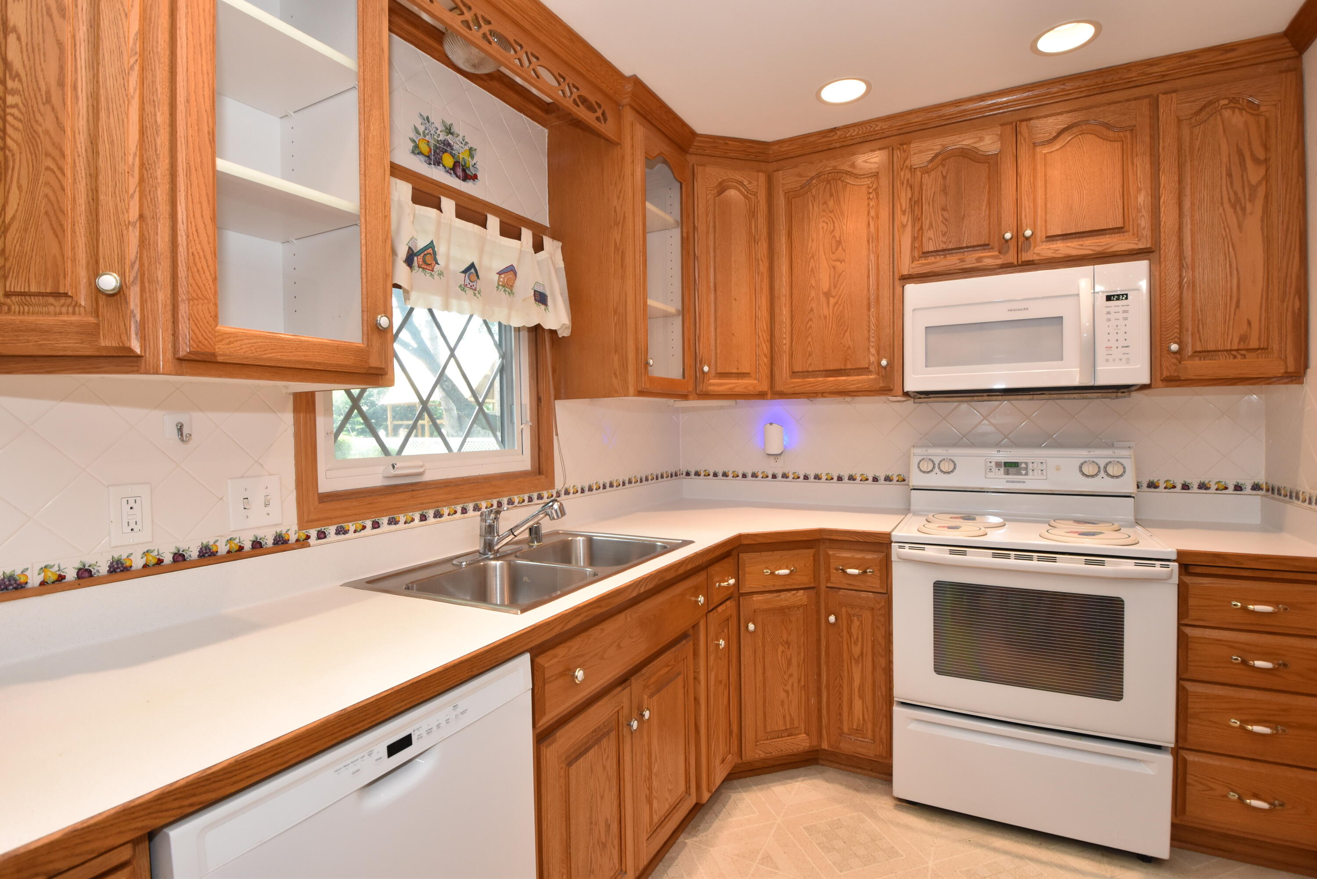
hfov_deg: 95.0
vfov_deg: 72.1
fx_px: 604
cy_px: 440
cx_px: 658
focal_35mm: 16
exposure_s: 1/60
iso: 800
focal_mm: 11
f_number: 7.1
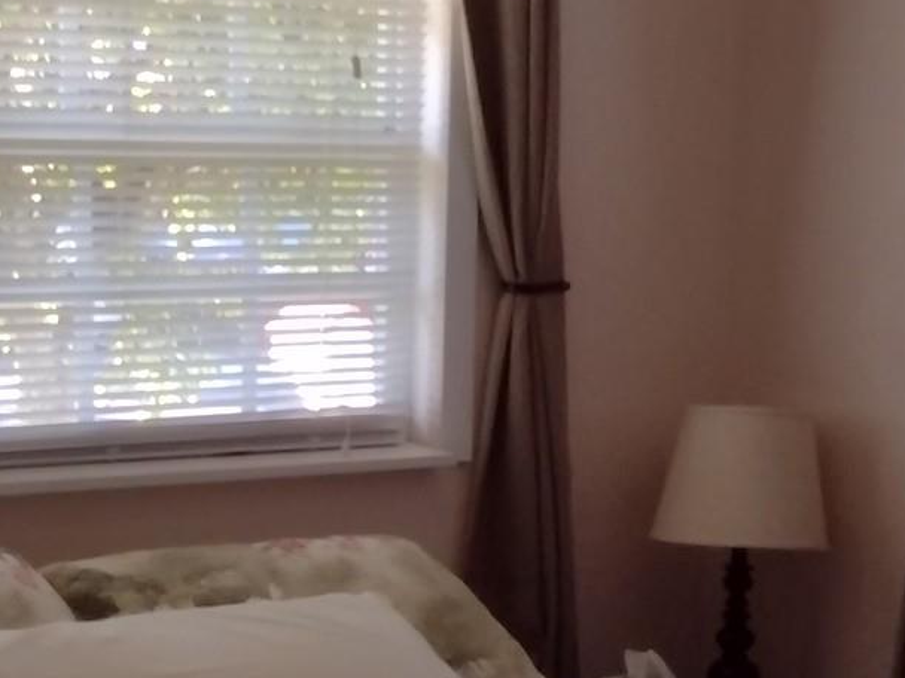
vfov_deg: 15.9
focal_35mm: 91
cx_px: 344
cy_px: 666
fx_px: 2379
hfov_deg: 21.5
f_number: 1.7
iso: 167
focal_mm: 4.71
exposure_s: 1/120
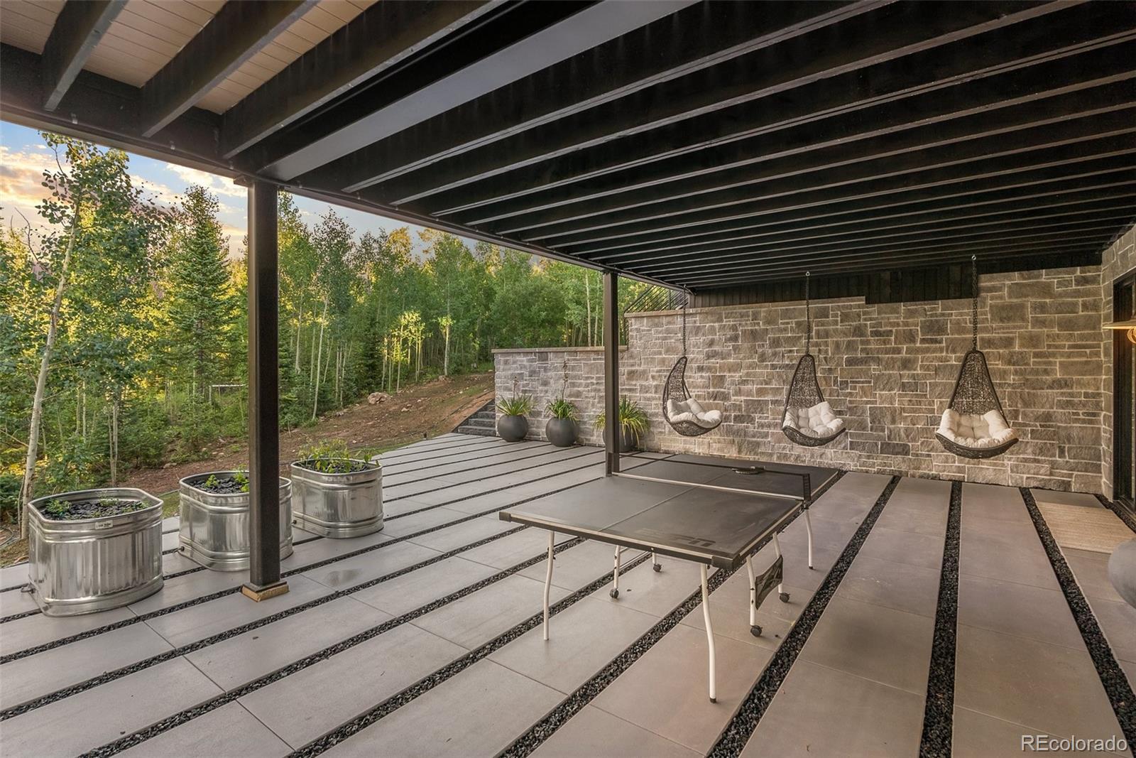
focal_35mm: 16
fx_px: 505
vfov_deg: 73.8
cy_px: 379
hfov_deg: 96.7
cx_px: 568
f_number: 8
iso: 500
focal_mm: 16
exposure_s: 1/60
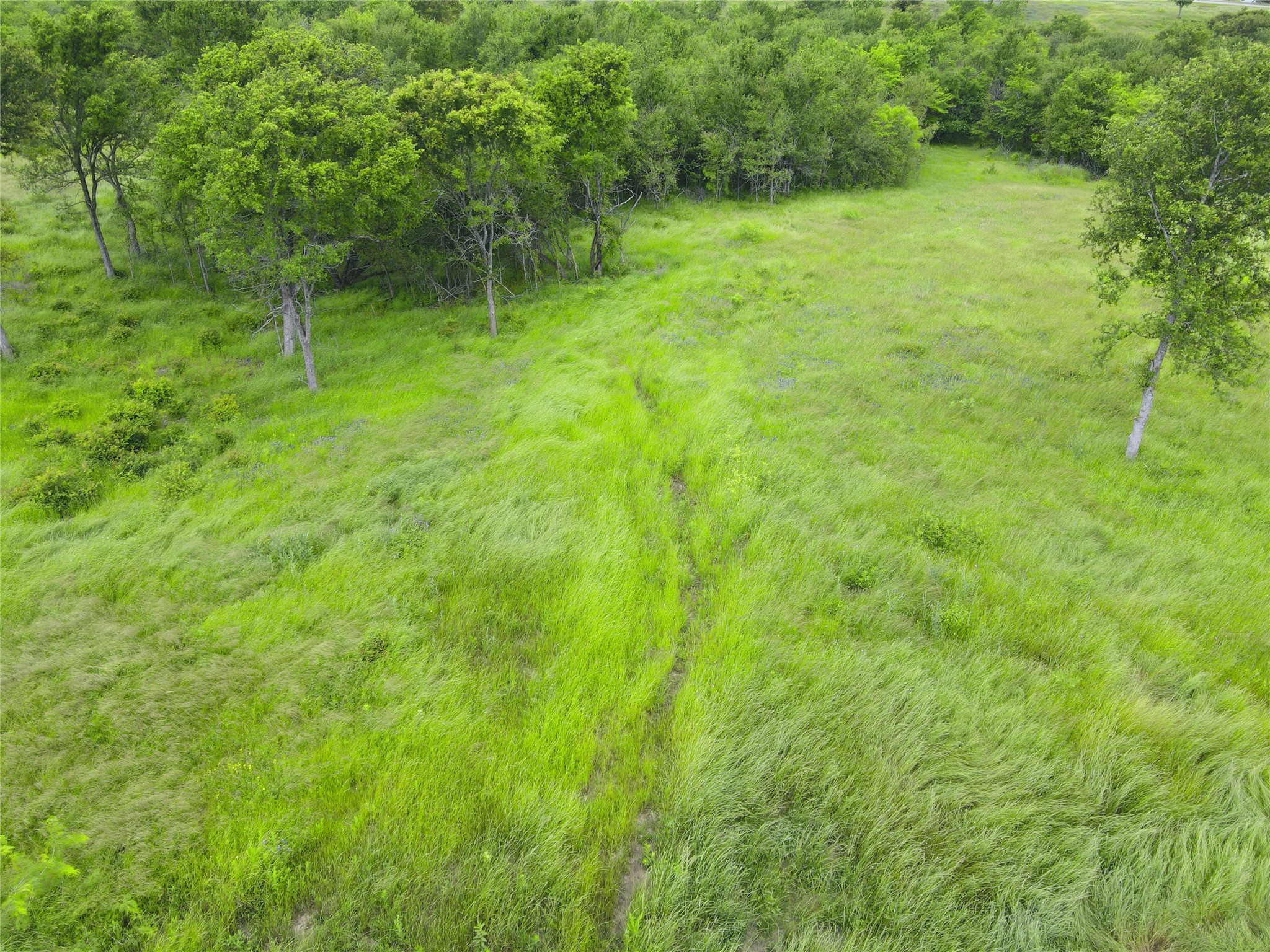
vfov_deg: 56.8
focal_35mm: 24
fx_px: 881
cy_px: 476
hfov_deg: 71.6
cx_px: 635
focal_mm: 4.5
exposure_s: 1/320
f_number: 2.8
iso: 100
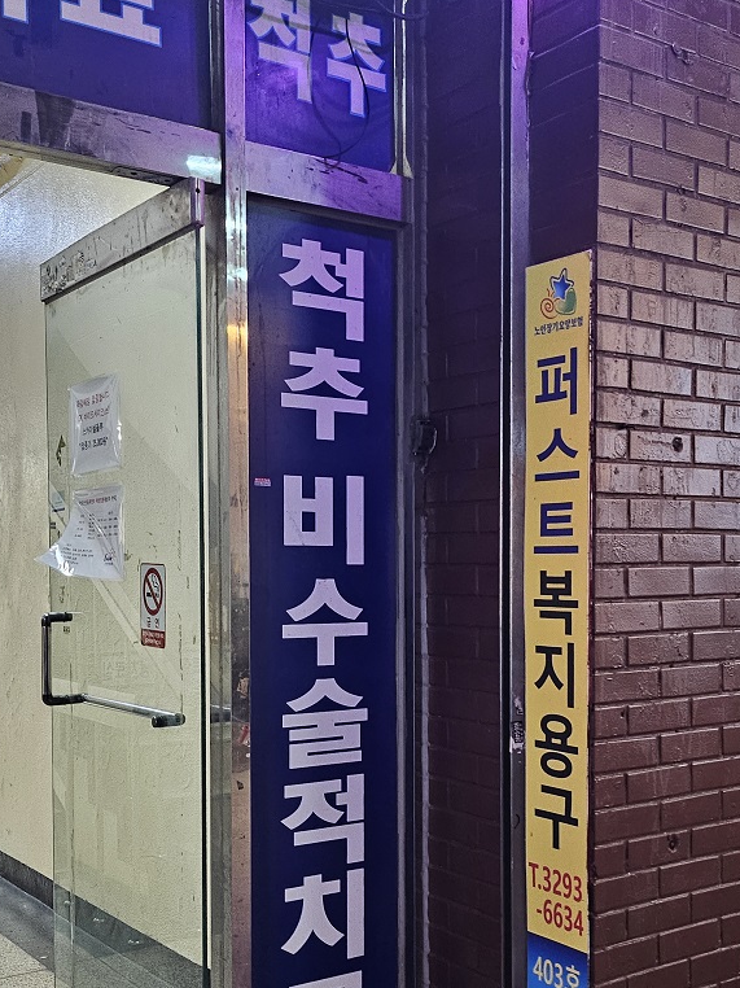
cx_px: 400
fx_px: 1198
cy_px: 607
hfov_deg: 34.3
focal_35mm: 42
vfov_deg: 44.5
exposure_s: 1/28.1
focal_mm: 5
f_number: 1.8
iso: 640
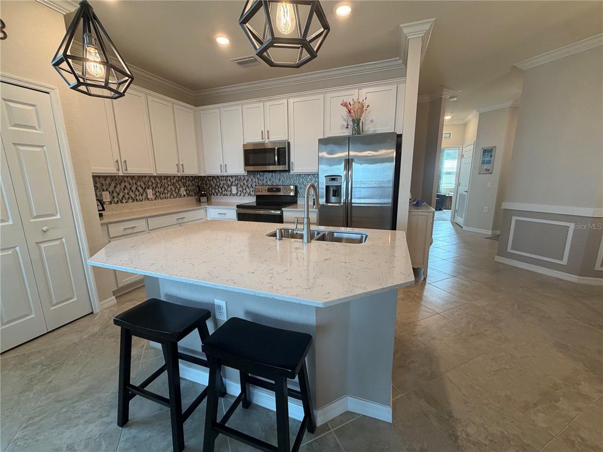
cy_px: 226
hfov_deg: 102.1
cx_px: 302
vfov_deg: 85.7
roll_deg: +0.6
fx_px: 244
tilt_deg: -11.4
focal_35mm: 14
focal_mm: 2.22
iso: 250
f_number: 2.2
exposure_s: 1/120
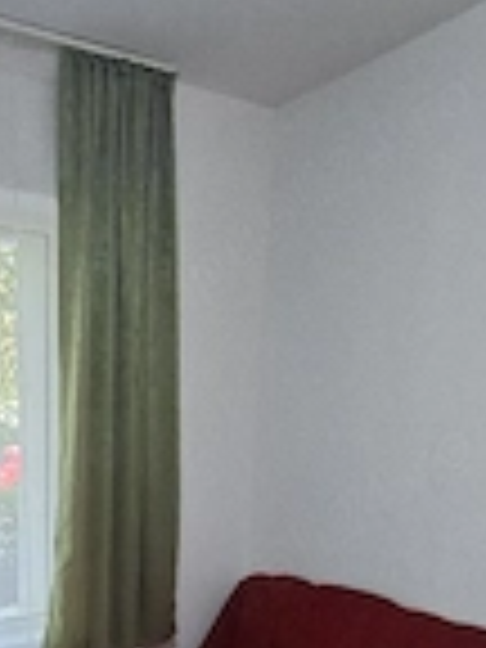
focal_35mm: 36
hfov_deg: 37.6
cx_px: 68
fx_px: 674
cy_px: 590
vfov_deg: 46.1
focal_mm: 1.74
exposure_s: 1/30
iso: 160
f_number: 2.2
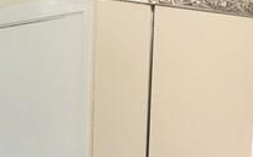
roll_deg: -1.6
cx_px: 121
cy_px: 450
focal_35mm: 152
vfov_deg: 7.6
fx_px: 1047
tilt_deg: -14.2
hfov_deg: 13.8
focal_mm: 4.15
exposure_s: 1/30
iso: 32
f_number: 2.2
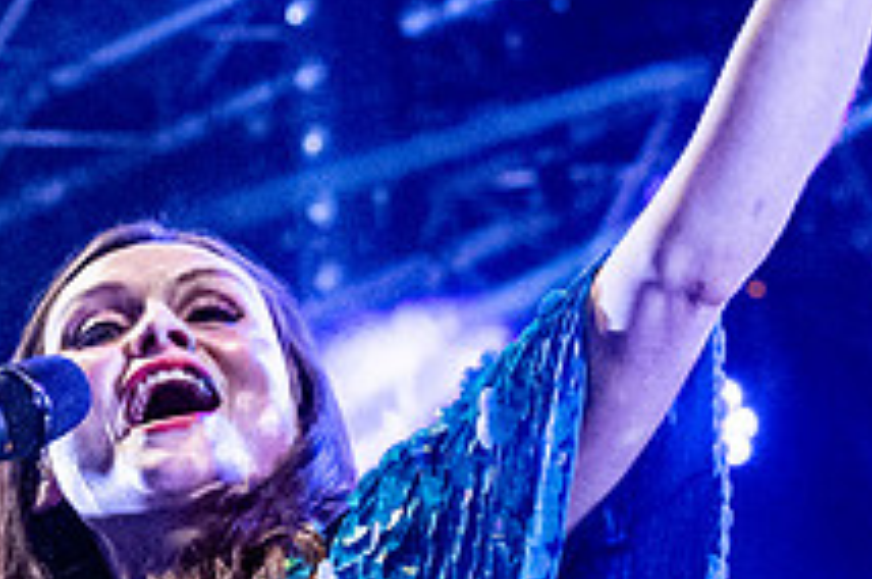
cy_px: 556
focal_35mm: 257
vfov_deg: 5.3
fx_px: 6216
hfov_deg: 8.0
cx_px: 199
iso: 8000
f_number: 4.5
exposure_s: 1/800
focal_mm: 70
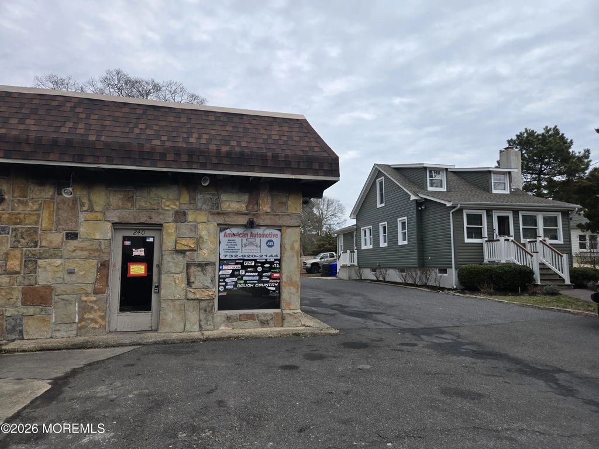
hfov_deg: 73.9
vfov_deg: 58.9
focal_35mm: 23
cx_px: 300
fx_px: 398
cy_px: 224
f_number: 1.8
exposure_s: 1/1318
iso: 25
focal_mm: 5.4
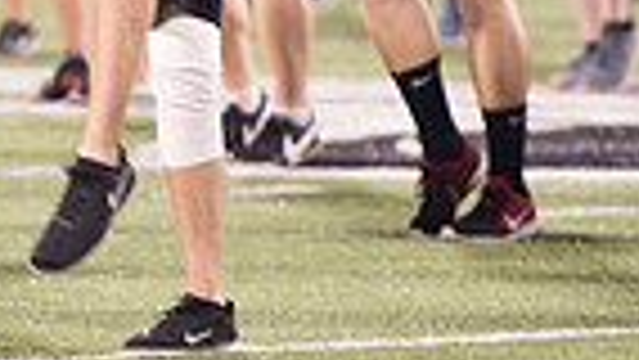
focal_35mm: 858
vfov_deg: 1.4
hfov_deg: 2.5
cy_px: -452
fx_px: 14543
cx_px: -54
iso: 1000
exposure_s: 1/320
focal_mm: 200
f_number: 2.8
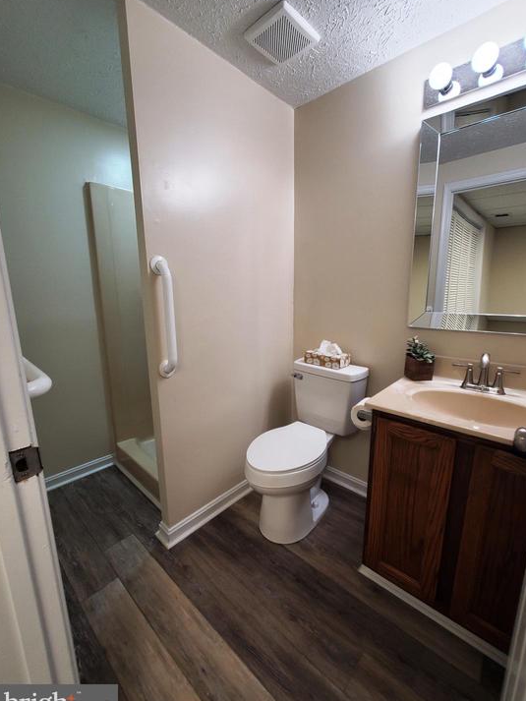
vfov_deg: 102.1
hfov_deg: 85.6
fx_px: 284
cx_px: 278
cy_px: 347
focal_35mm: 14
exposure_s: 1/60
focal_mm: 1.8
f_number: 2.2
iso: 100
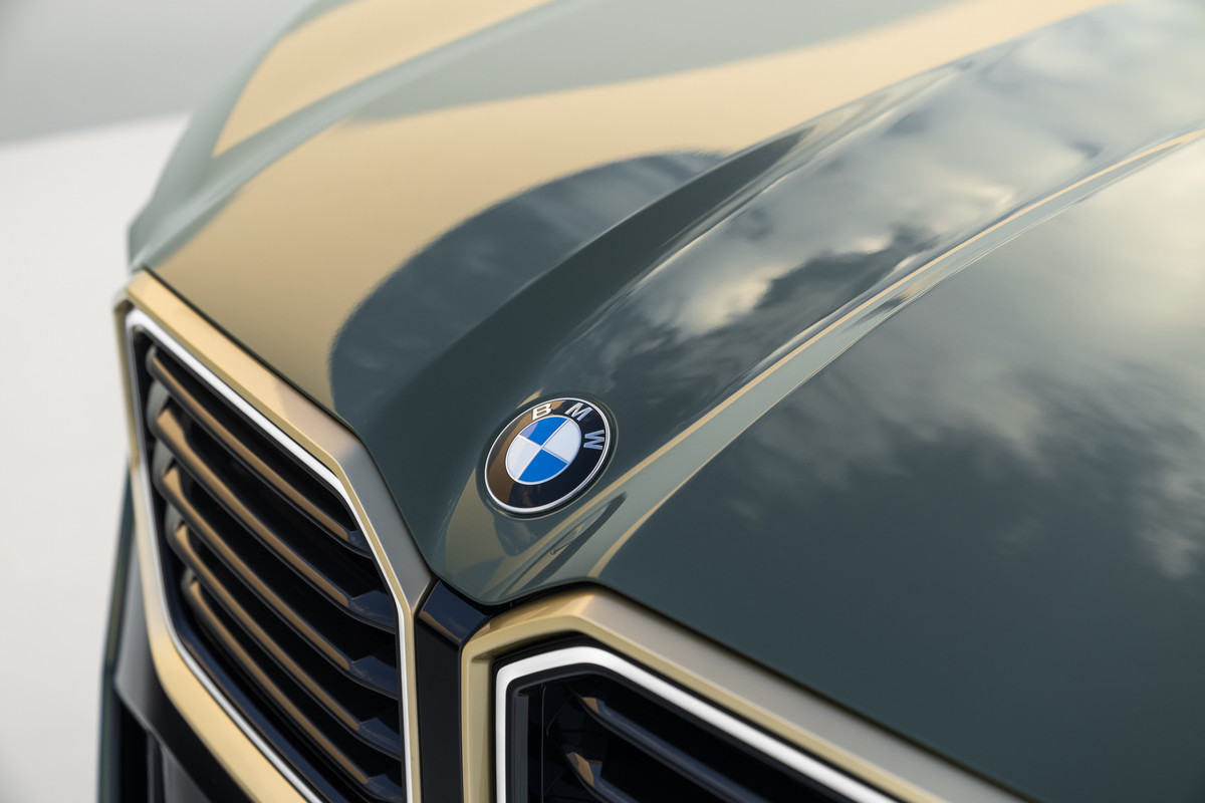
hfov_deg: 36.2
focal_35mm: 55
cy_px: 402
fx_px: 1841
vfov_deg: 24.6
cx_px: 602
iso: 250
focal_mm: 55
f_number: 3.5
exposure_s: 1/125
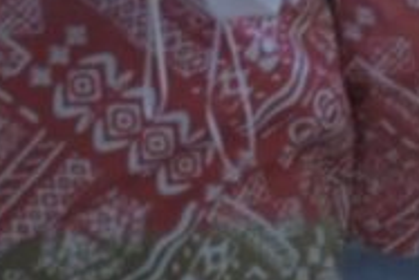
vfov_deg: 6.7
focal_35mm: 192
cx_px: 970
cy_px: -474
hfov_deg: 9.6
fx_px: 2236
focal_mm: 23
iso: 160
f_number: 2.8
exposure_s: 1/160
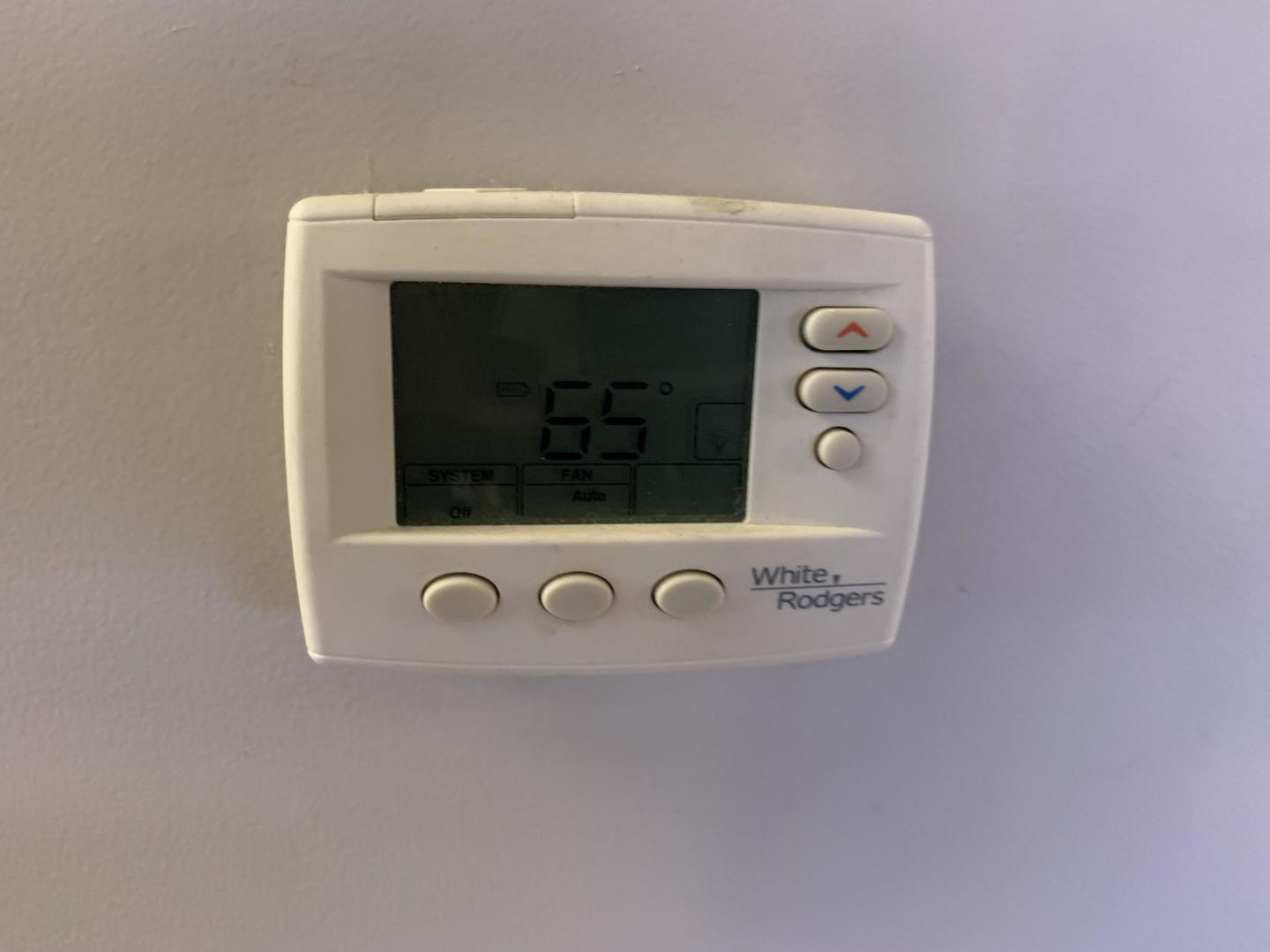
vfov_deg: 53.1
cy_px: 476
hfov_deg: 67.3
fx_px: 954
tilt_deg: -13.8
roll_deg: -1.2
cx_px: 635
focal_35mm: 26
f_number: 1.8
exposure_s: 1/30
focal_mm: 4.25
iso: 500
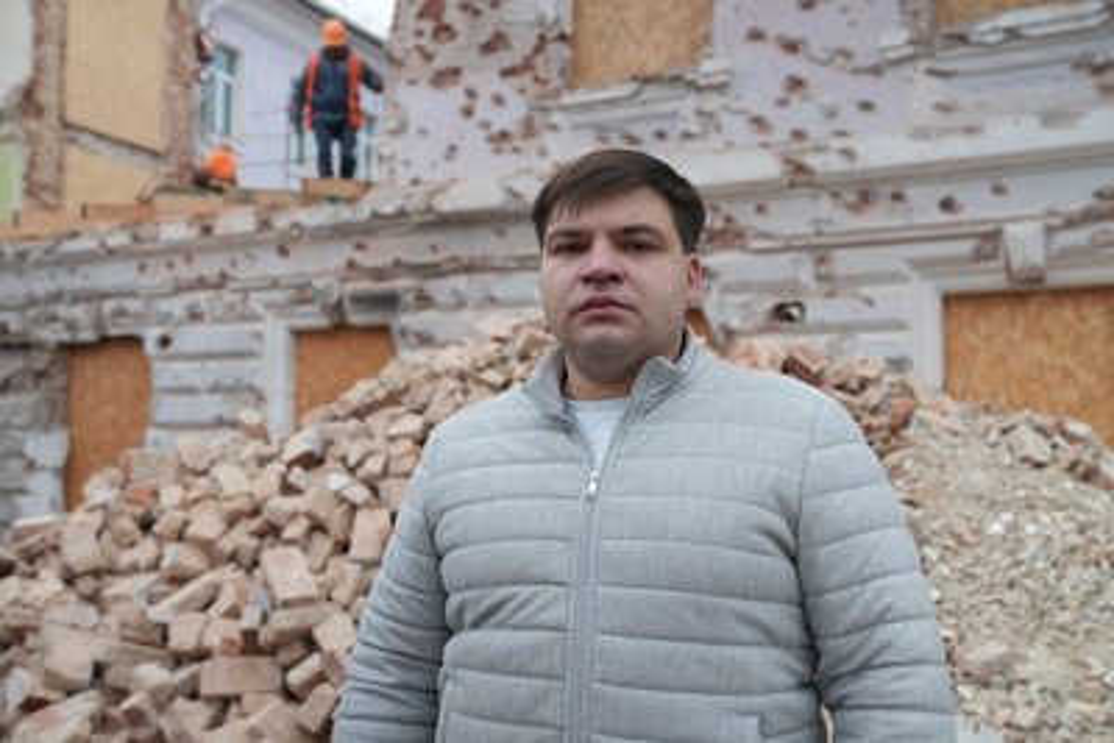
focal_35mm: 37
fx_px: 1145
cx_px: 557
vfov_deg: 36.0
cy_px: 372
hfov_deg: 51.9
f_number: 4
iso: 800
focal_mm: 37
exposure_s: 1/50
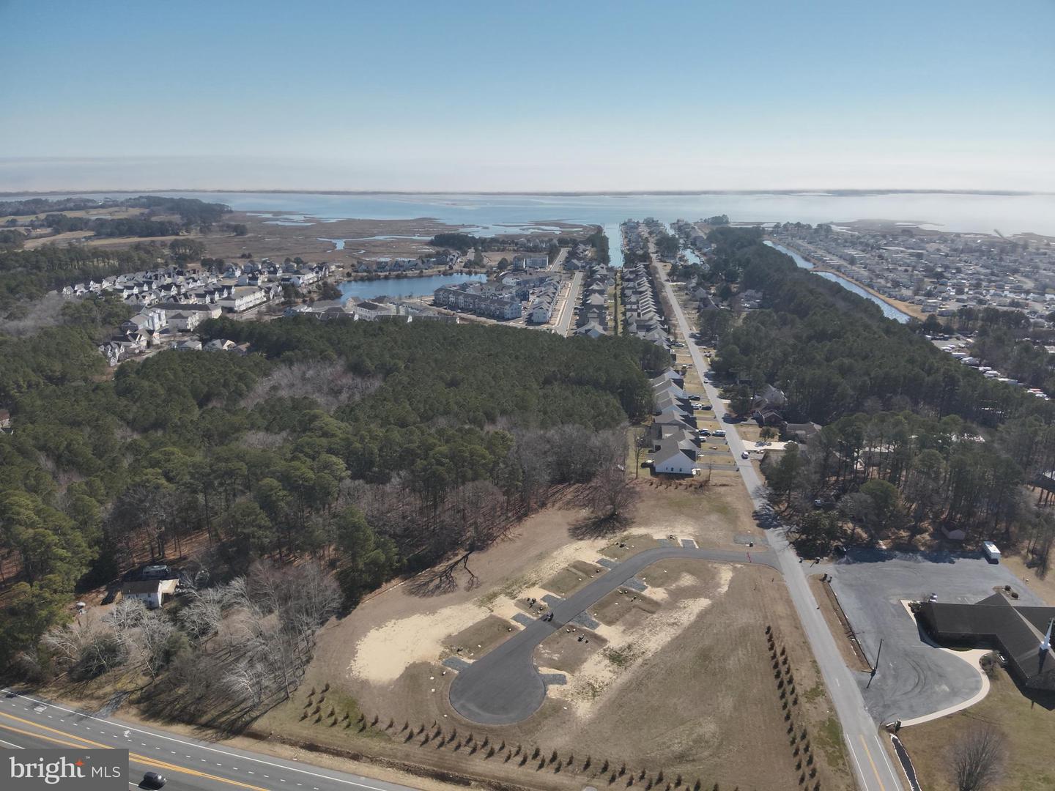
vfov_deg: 56.8
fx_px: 731
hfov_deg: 71.6
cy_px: 396
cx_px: 528
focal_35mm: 24
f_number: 2.8
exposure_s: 1/2000
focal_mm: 4.4
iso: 100
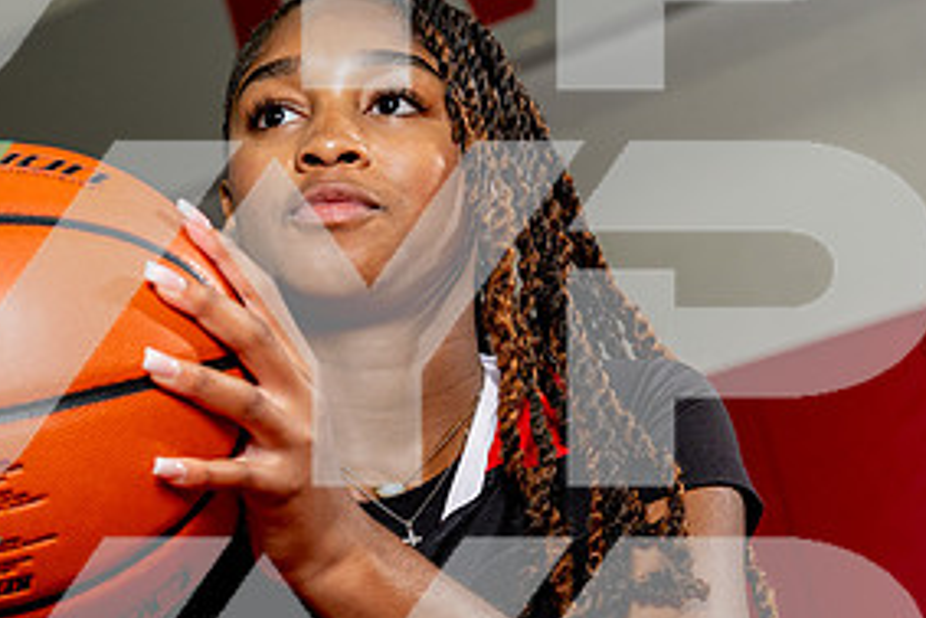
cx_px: 504
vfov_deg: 11.9
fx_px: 2959
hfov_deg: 17.8
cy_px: 316
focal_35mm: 115
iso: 400
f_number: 5.6
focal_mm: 53
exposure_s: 1/250
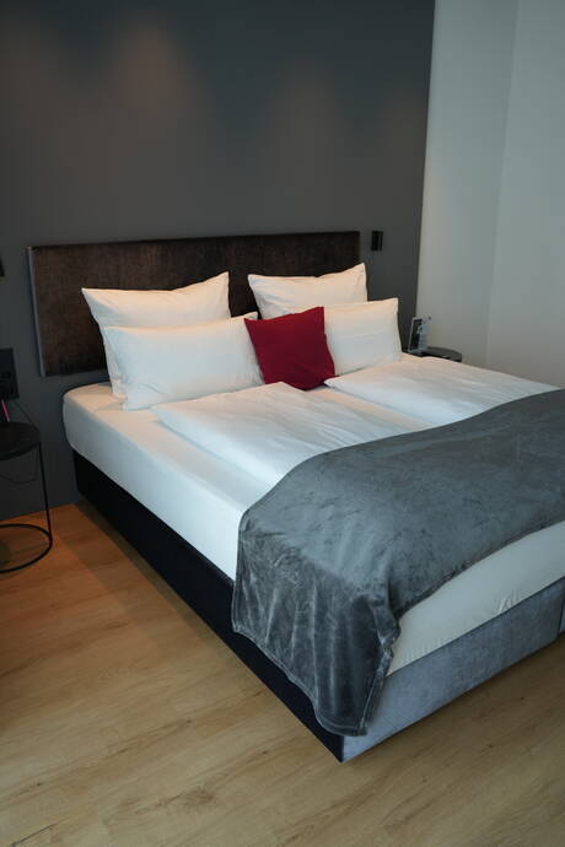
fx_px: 659
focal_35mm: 28
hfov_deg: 46.4
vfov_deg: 65.5
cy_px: 424
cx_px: 282
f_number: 4
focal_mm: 28
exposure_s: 1/160
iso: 640
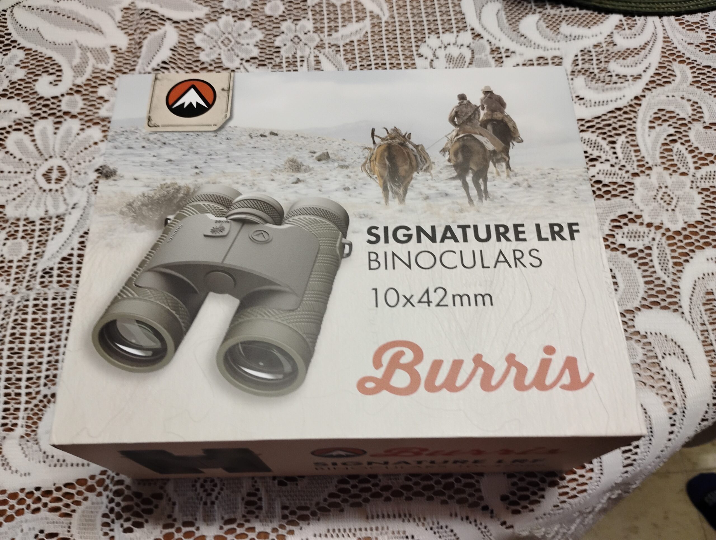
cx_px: 358
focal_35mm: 28
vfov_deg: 49.9
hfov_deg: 63.4
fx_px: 580
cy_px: 270
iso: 691
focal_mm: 4.26
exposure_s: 1/60
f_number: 1.8
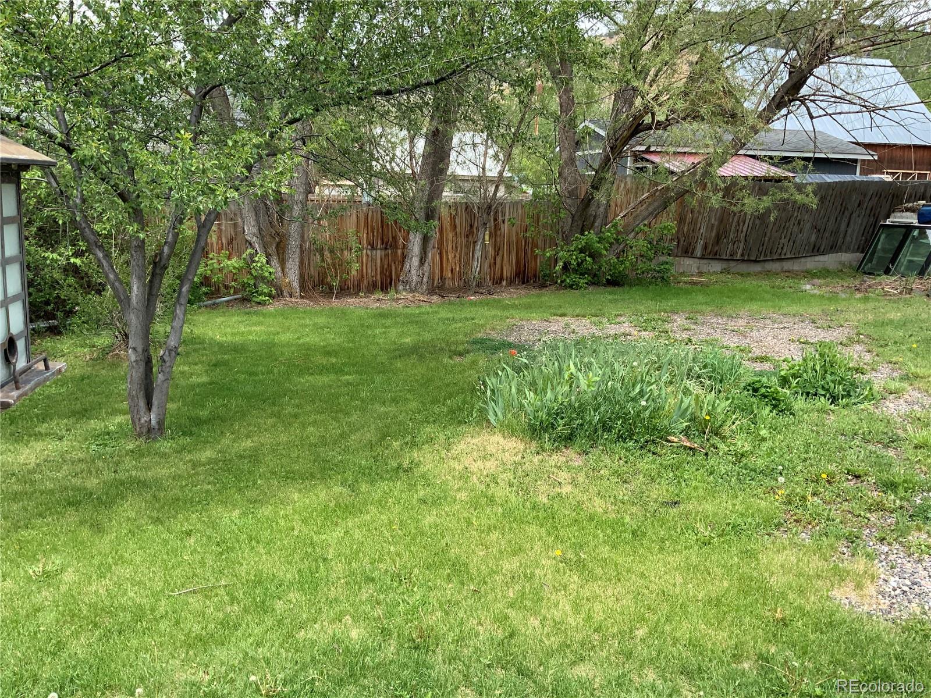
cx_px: 466
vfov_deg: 48.2
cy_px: 349
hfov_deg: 61.7
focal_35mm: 29
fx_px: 780
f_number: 1.8
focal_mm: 3
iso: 16
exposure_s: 1/491
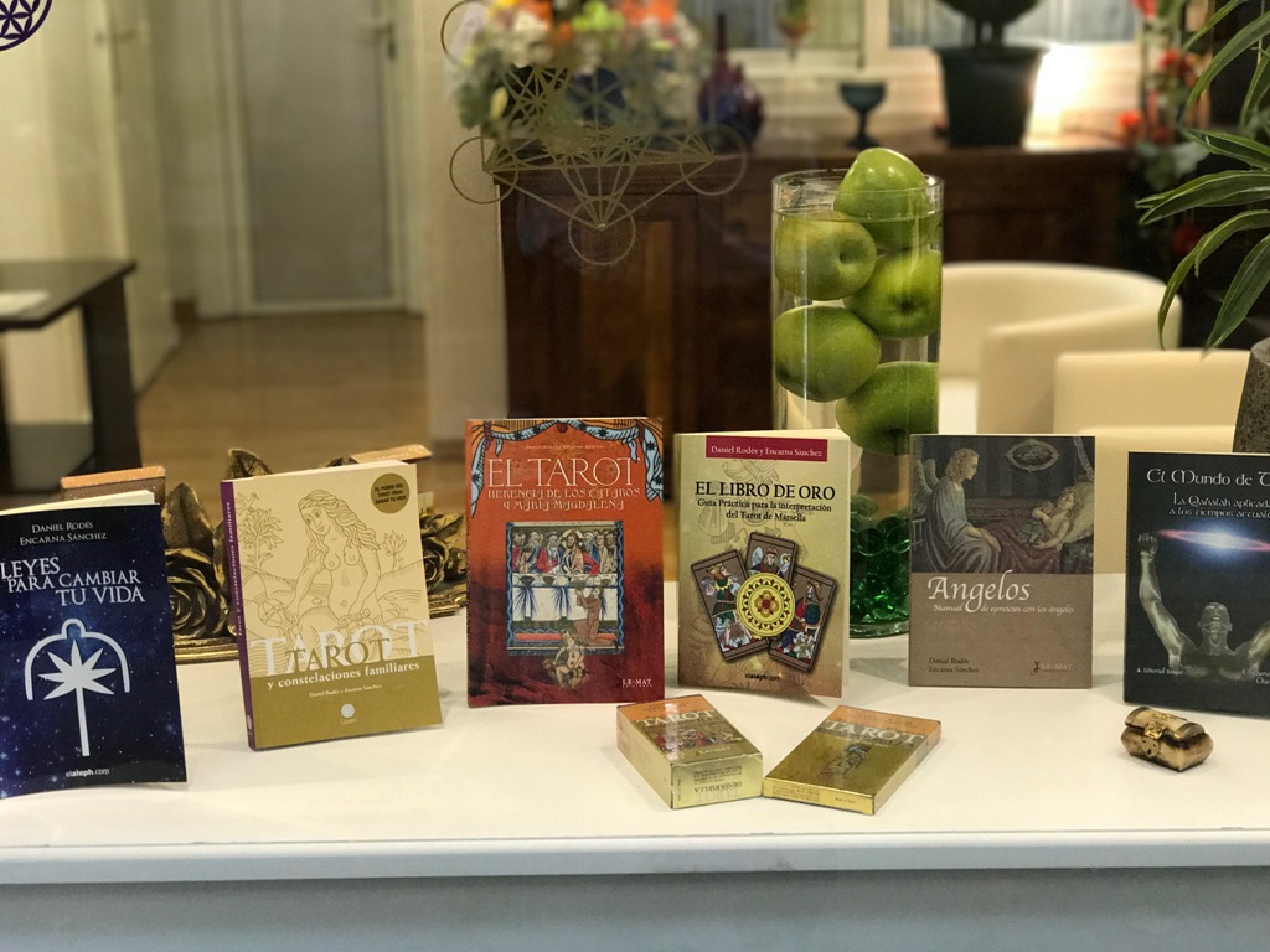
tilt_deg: -15.5
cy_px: 476
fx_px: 2091
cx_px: 635
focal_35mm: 57
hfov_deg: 33.8
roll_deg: -0.1
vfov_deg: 25.7
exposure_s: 1/50
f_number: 2.8
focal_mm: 6.6
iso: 200
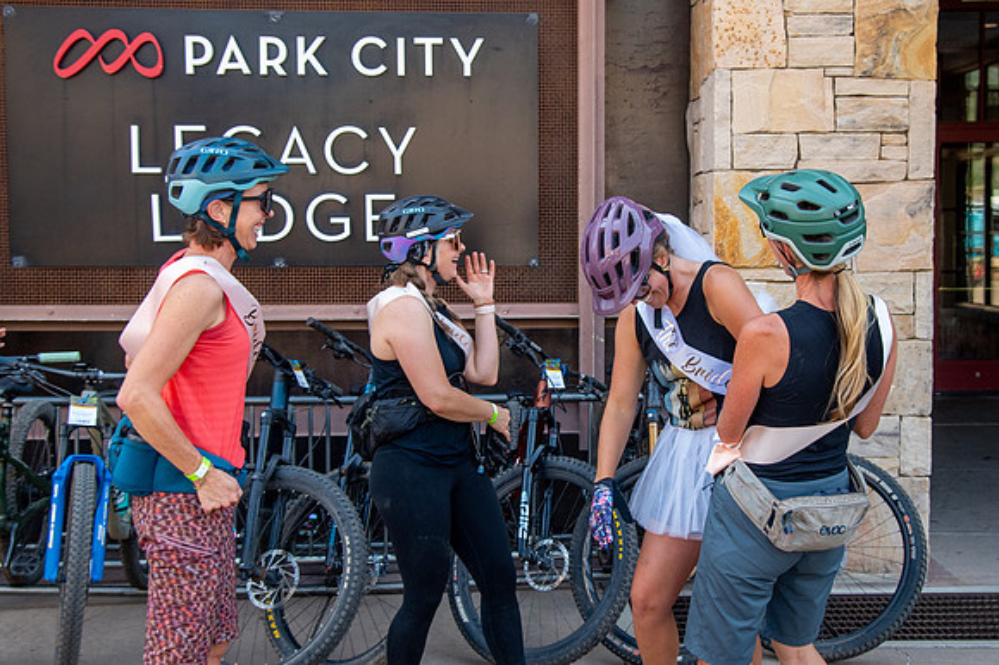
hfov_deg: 37.0
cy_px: 314
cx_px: 586
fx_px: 1490
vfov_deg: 25.2
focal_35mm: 54
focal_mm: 38
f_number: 5
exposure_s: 1/500
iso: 1250
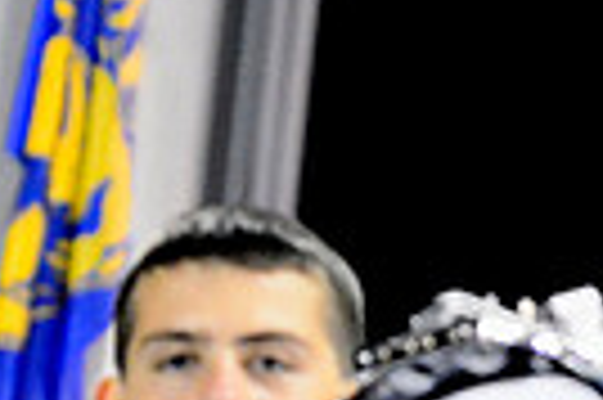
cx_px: 796
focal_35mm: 518
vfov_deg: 2.6
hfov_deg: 4.0
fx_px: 8666
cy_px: 112
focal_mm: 80
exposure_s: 1/80
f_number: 2.8
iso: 6400
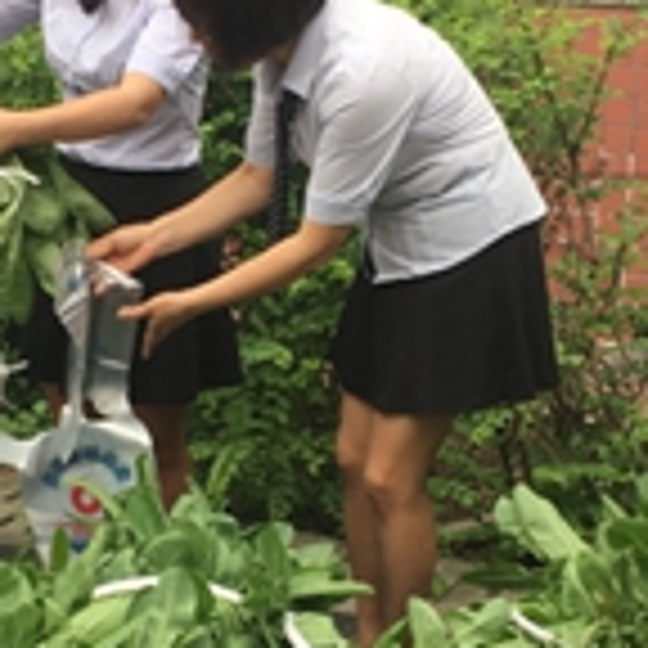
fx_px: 1885
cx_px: 189
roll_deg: -0.8
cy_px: 403
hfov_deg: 19.4
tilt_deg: -14.6
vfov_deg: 19.5
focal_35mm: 89
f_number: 2.2
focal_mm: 4.15
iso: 25
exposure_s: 1/381
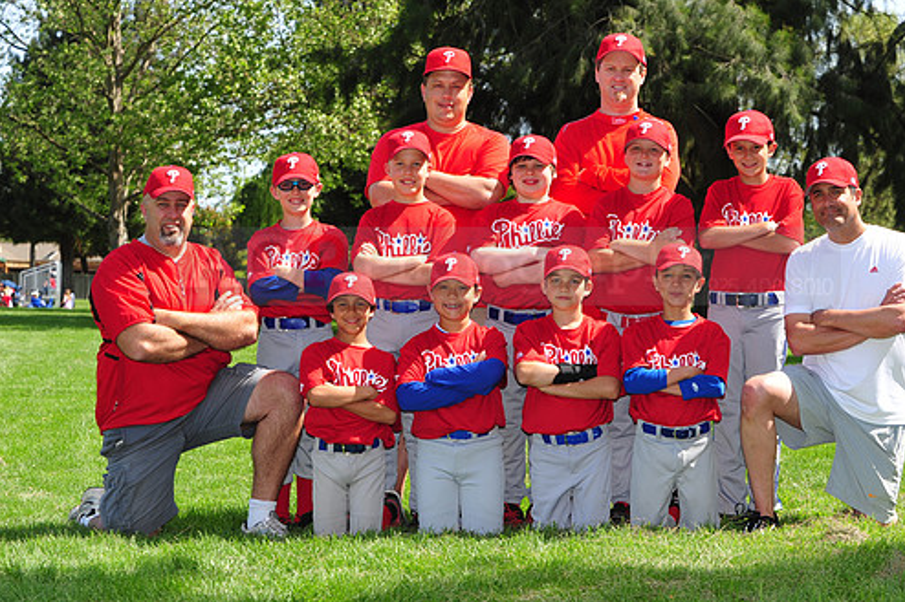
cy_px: 251
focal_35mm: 101
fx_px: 2538
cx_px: 485
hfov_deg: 20.2
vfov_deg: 13.5
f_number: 8
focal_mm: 86
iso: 200
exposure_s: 1/250
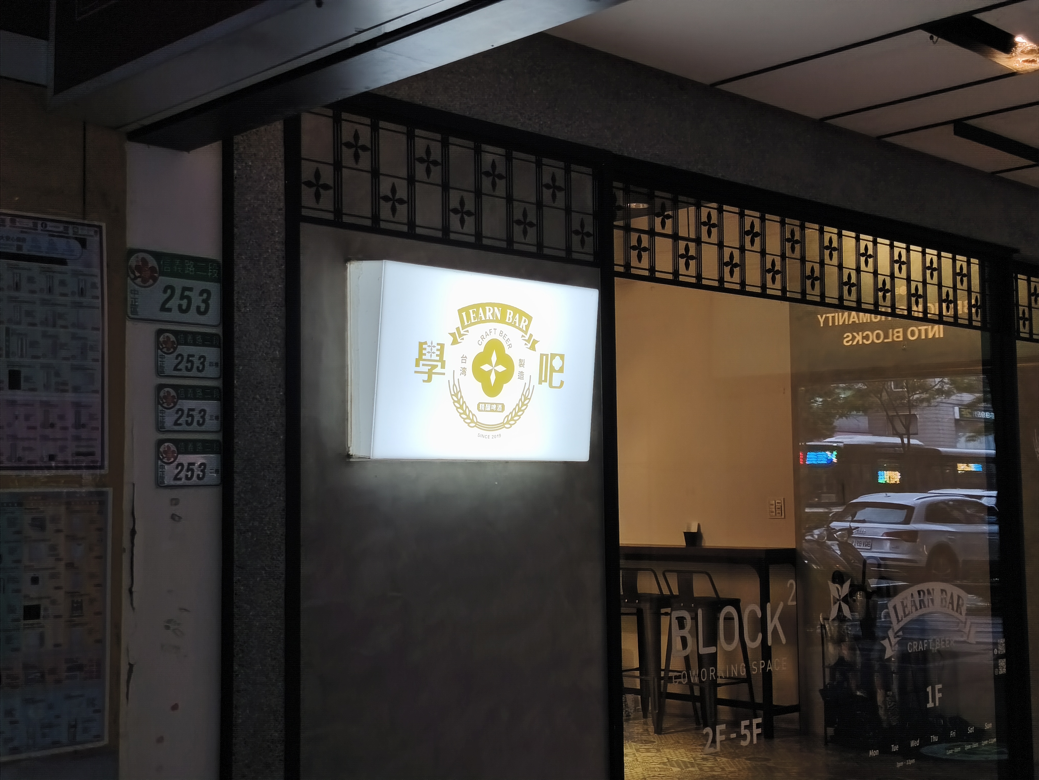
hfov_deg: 41.2
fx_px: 1381
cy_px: 390
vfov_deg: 31.5
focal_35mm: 46
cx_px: 520
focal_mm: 6.18
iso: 200
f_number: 1.65
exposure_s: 1/120
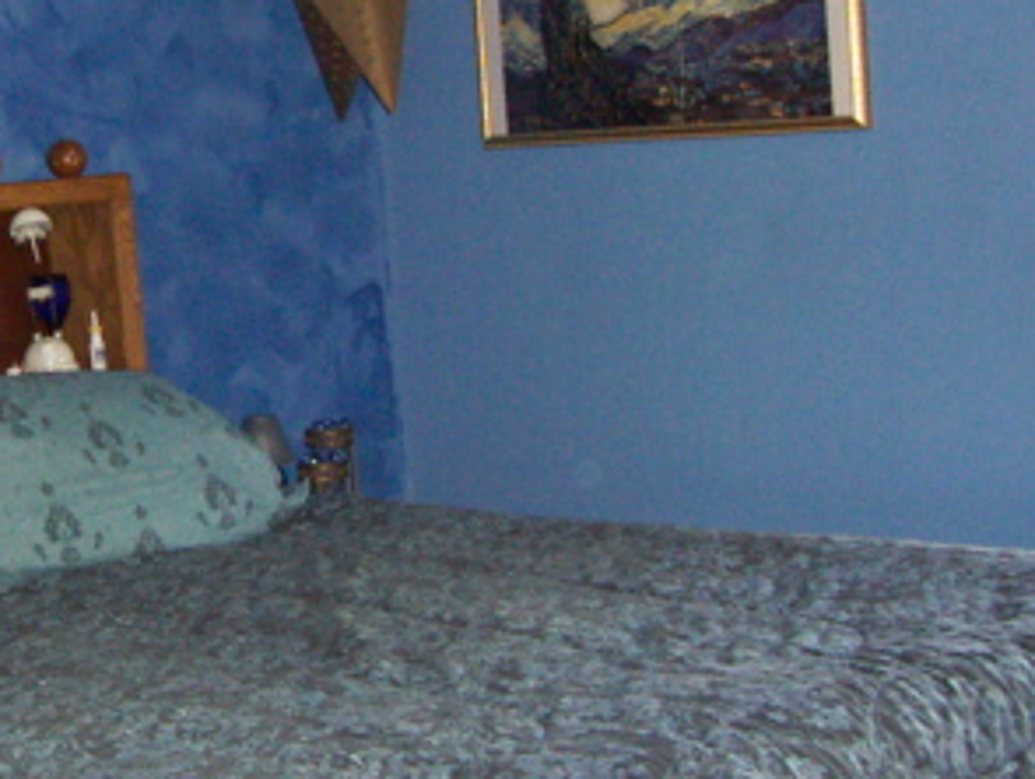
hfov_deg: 24.1
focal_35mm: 78
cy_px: 390
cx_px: 60
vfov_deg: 18.9
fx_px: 2335
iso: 200
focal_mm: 4.7
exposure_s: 1/50
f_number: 2.8
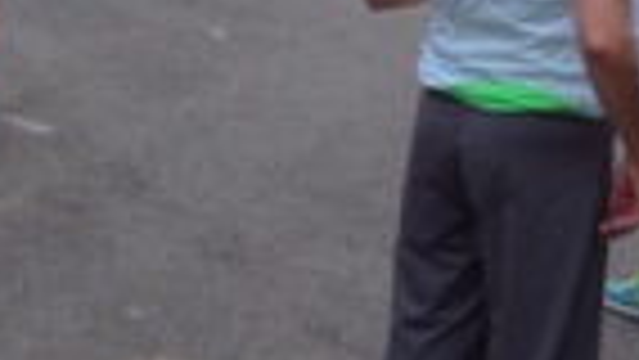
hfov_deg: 15.6
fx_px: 2254
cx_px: -94
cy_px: 2
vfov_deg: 9.1
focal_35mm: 133
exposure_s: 1/301
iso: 50
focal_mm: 4.12
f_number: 2.4
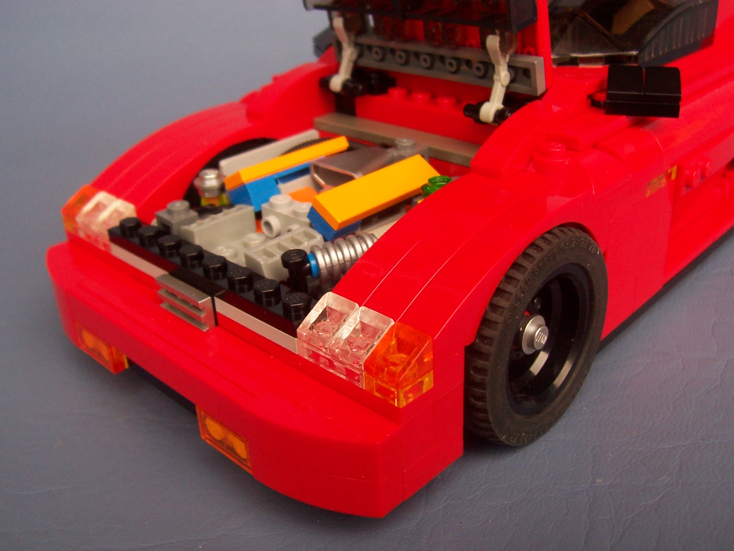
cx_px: 367
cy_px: 276
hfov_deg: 50.1
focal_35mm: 37
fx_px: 785
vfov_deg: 38.7
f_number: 2.8
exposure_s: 1/180
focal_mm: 5.6
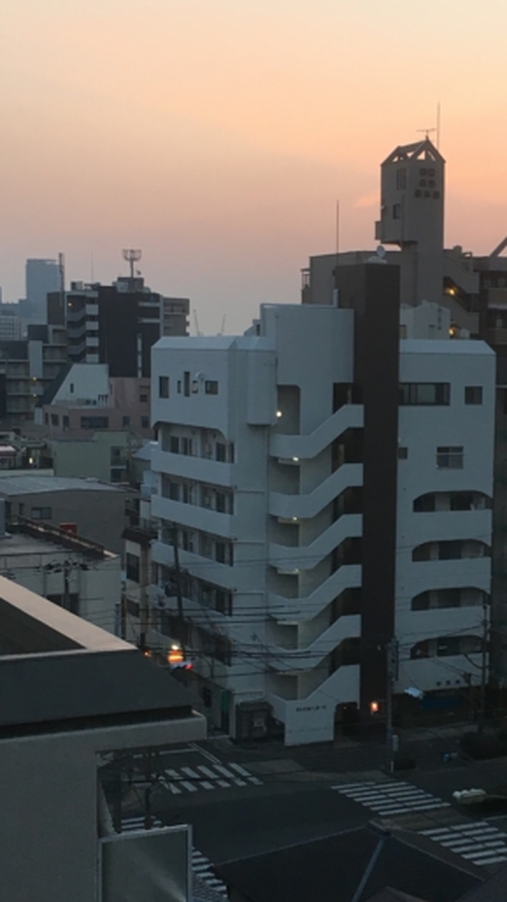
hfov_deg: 19.0
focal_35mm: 63
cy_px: 521
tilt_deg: -6.2
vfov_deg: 33.3
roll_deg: -0.5
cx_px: 391
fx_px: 1506
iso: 25
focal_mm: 4.15
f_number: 2.2
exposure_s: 1/40
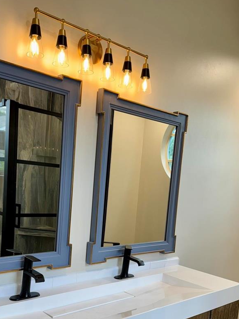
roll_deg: -3.8
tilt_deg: -6.8
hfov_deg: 38.6
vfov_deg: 49.1
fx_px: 340
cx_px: 100
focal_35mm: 37
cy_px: 217
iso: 64
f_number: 1.78
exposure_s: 1/120
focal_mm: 6.76
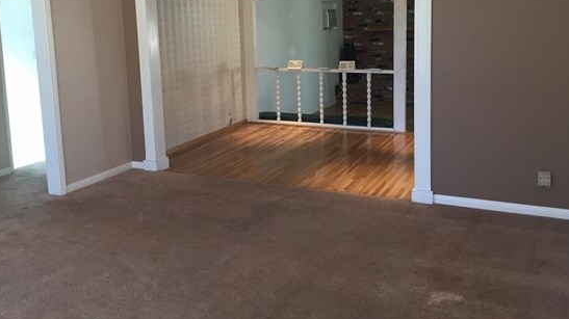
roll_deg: +2.1
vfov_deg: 31.6
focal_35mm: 37
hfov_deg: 53.9
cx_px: 251
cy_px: 101
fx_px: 558
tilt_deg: -8.3
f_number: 2.2
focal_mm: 4.15
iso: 32
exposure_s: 1/40
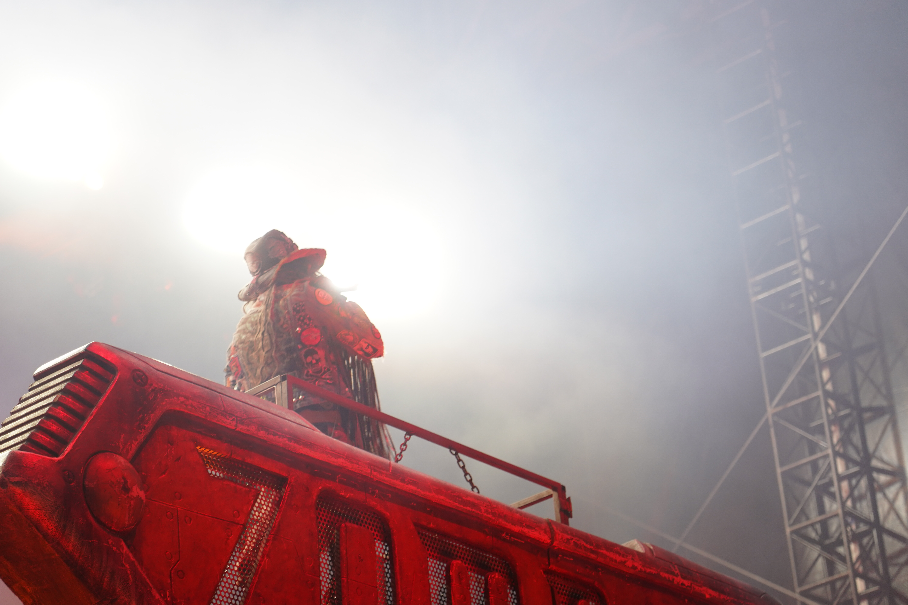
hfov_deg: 19.5
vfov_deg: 13.0
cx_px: 454
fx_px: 2648
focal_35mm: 105
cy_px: 302
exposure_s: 1/125
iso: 800
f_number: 4
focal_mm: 105
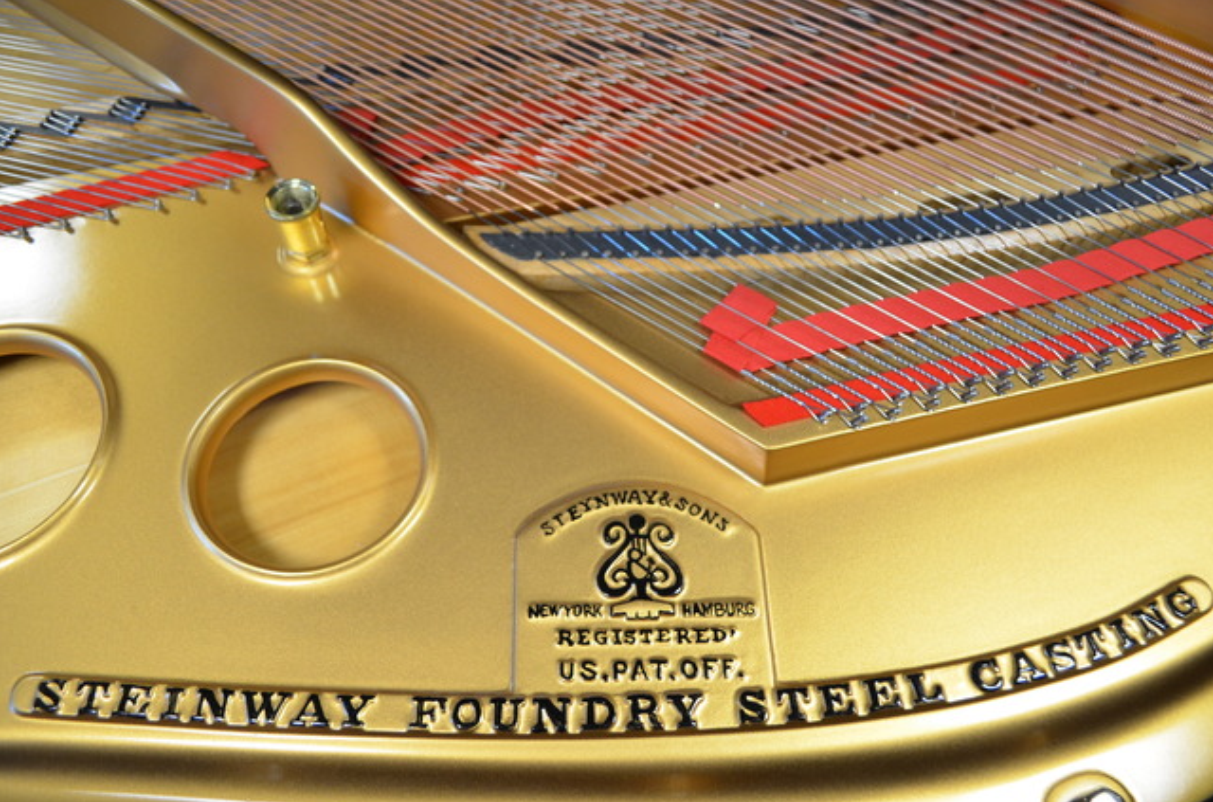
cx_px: 612
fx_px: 941
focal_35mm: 28
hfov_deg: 65.6
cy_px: 395
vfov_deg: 46.2
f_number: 3.5
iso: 800
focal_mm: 18
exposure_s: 1/50
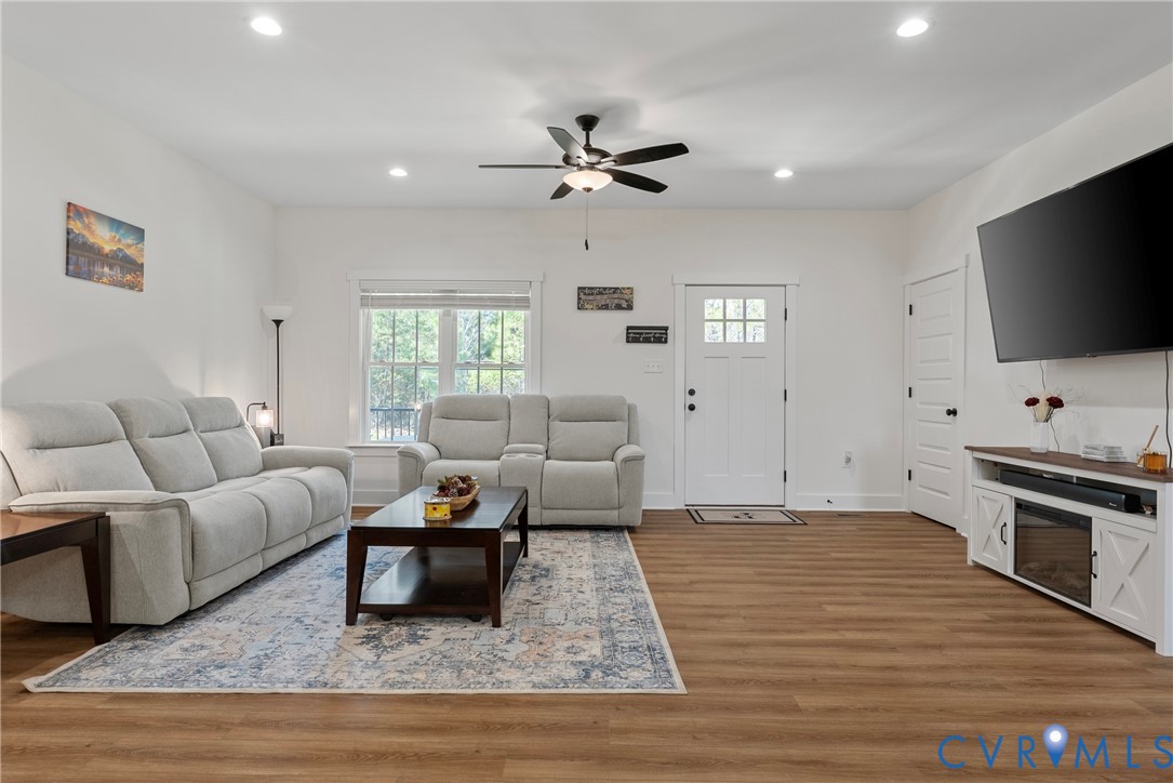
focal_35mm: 20
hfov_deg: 84.0
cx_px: 586
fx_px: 652
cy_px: 392
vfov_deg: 62.0
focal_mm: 20
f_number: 8
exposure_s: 1/5
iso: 800
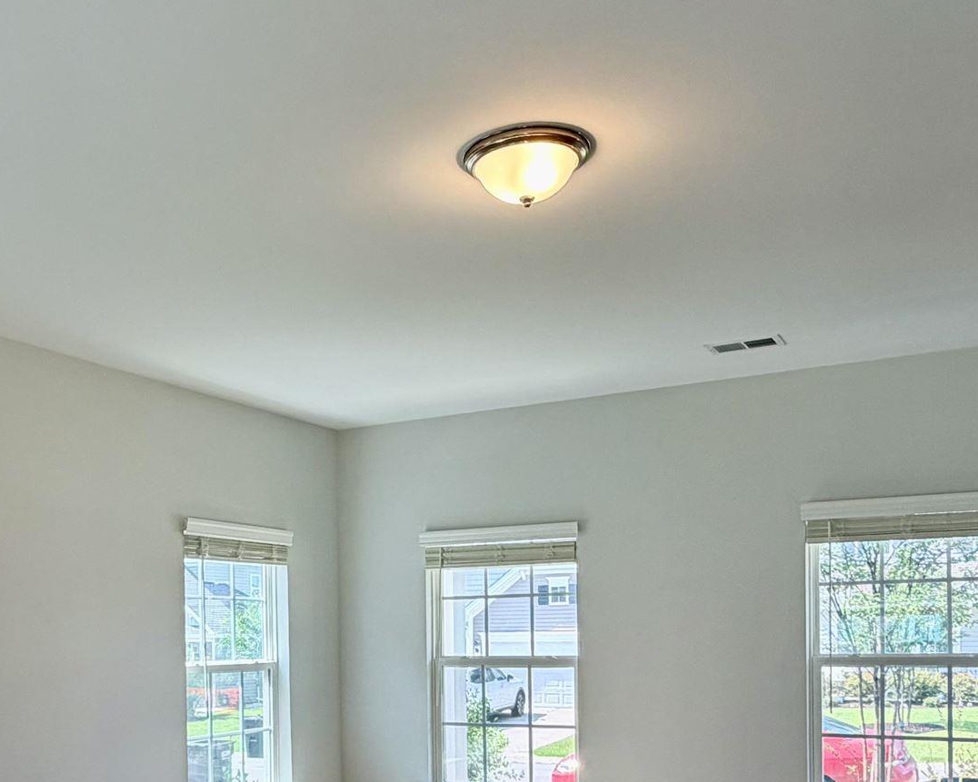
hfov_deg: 46.1
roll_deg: +0.8
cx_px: 325
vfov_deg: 36.7
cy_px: 647
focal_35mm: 39
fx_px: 1129
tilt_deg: -0.9
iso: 80
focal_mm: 2.22
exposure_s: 1/120
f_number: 2.2
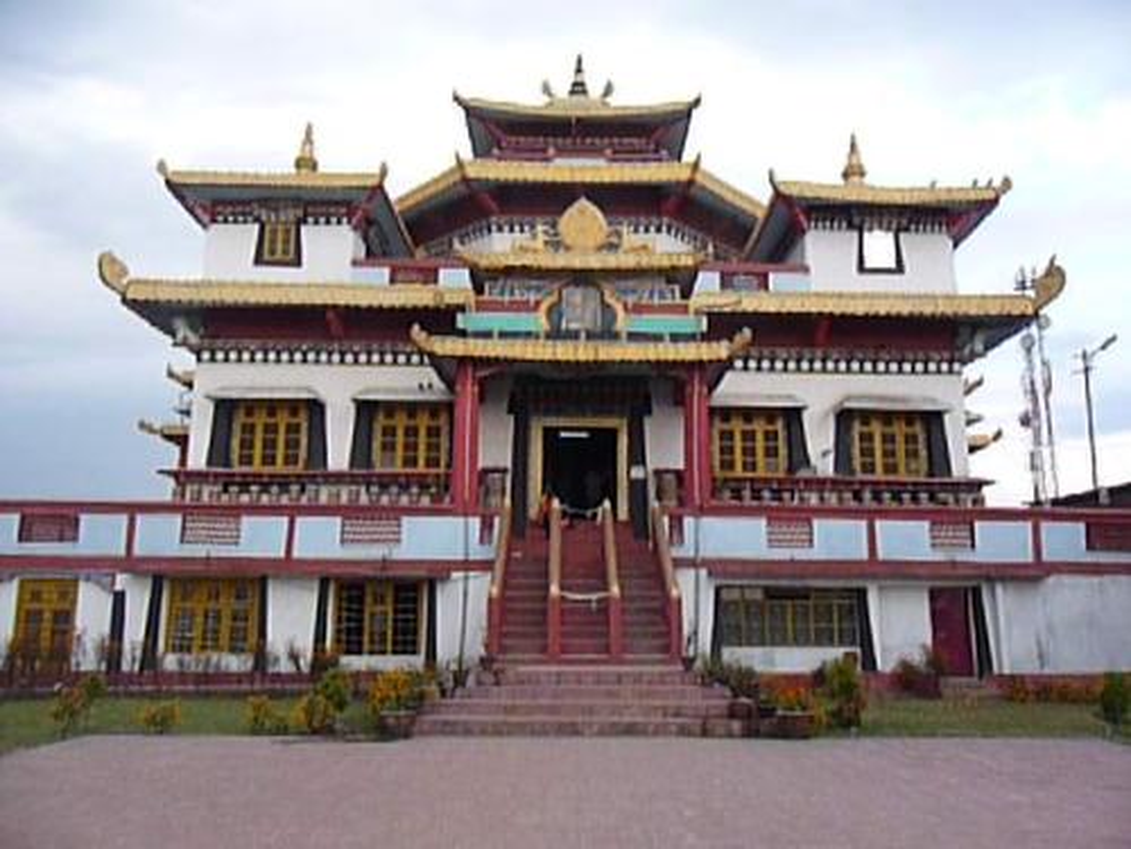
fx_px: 915
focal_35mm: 28
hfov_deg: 63.4
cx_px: 566
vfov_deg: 49.7
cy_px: 424
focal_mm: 4.7
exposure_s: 1/100
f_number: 8
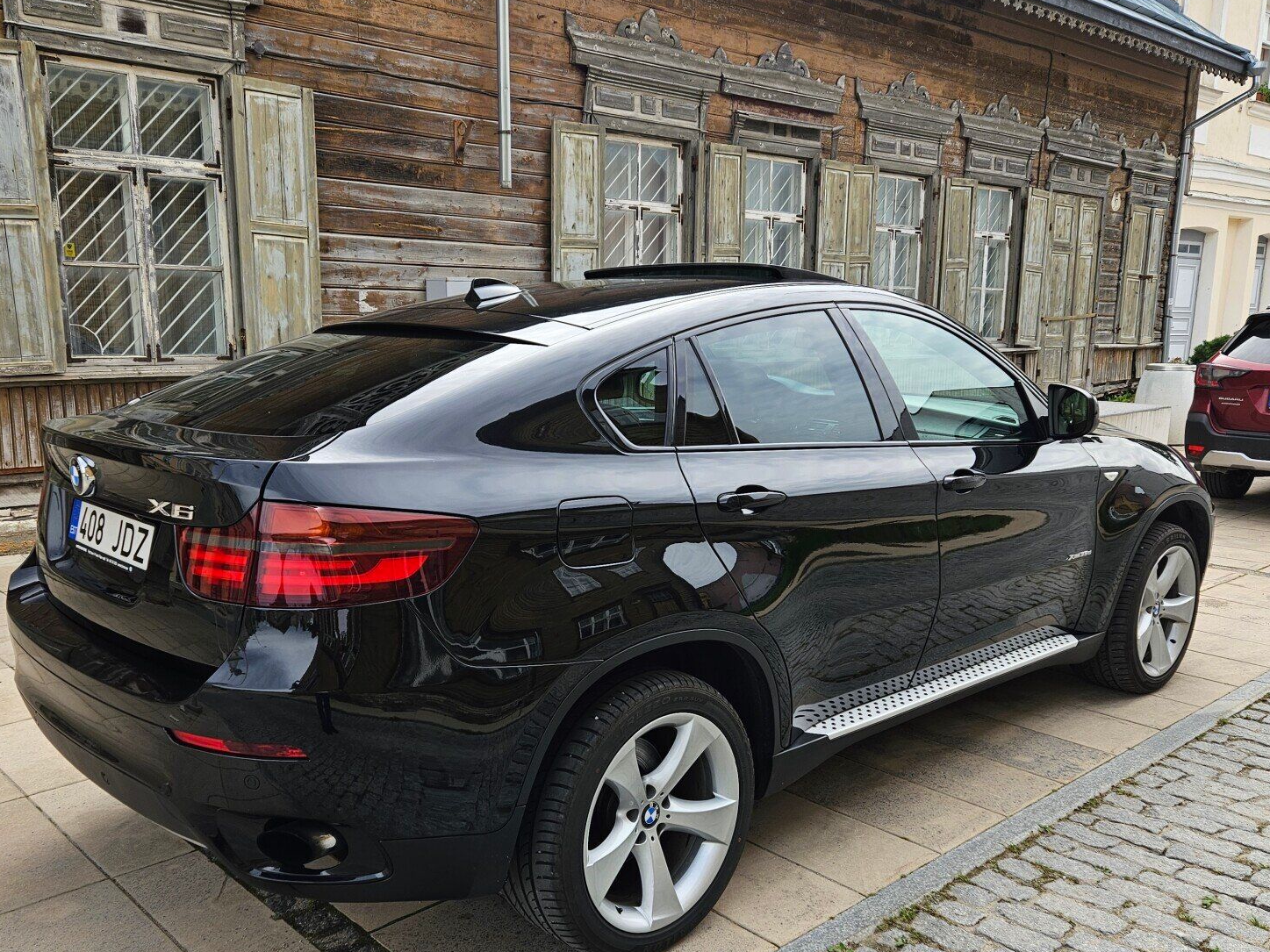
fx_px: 1137
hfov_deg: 58.3
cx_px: 585
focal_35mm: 31
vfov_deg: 45.3
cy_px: 544
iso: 25
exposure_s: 1/619
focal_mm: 5.4
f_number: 1.8
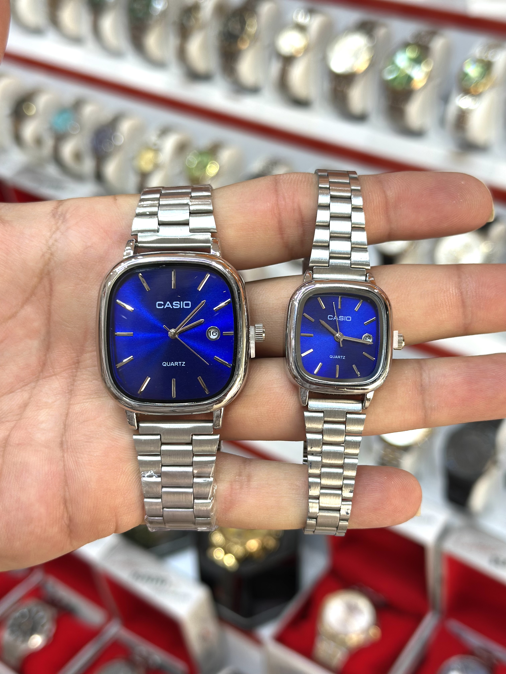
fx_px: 936
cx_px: 253
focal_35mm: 48
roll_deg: +1.4
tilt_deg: -36.6
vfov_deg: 39.7
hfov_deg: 30.3
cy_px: 337
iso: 80
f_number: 1.78
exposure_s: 1/207
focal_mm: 6.86
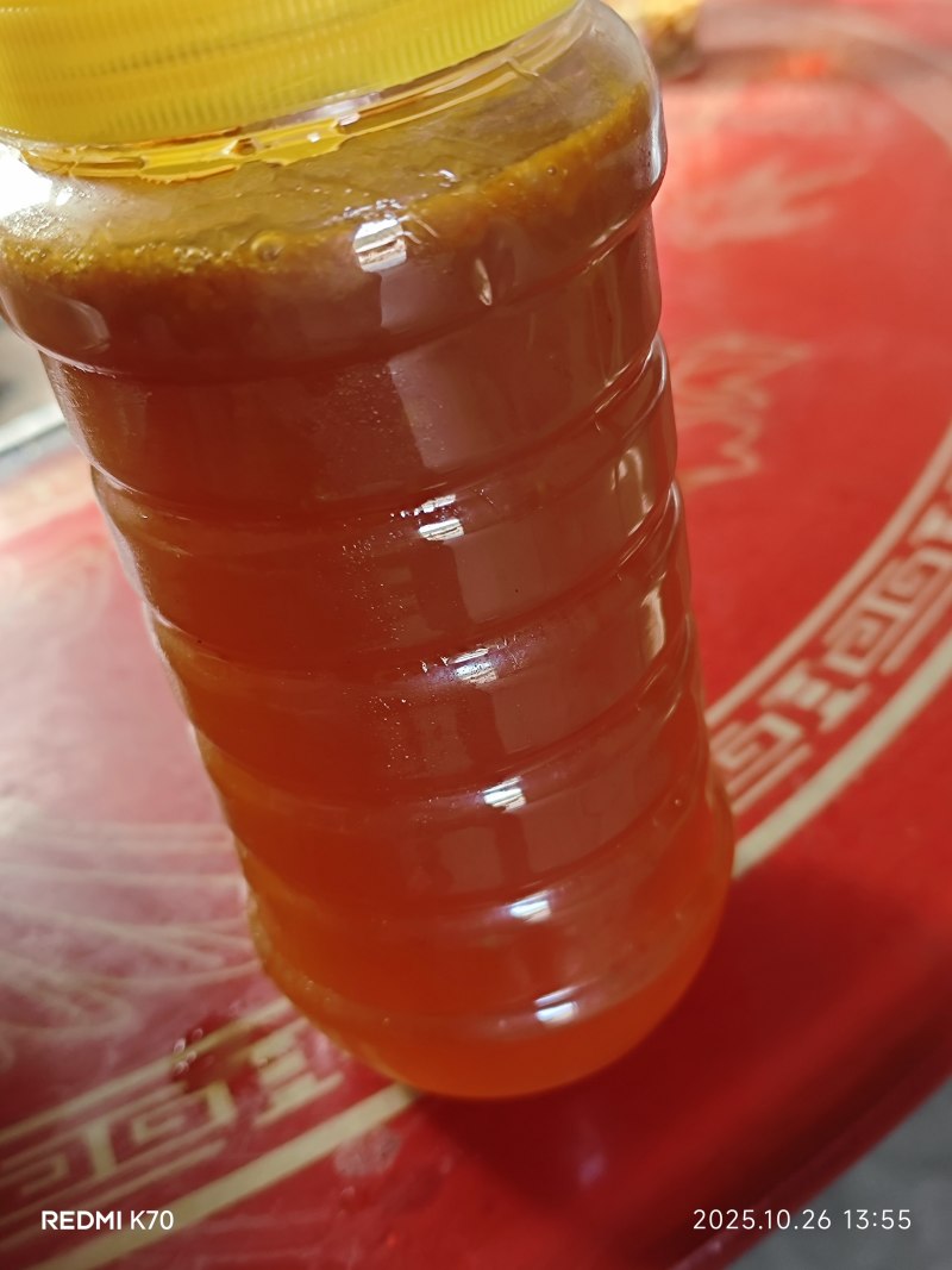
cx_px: 476
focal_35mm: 35
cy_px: 635
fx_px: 1284
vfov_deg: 52.6
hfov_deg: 40.7
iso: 200
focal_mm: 5.84
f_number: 1.6
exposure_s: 1/77.6
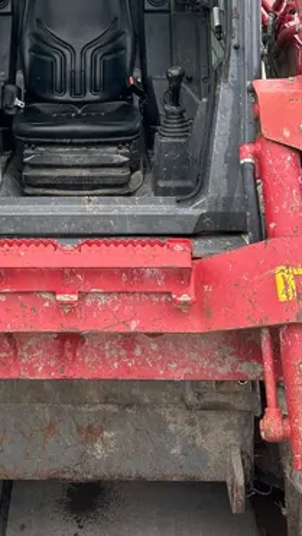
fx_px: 796
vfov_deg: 35.2
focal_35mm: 56
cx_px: 68
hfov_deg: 21.3
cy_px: 61
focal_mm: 5.7
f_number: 1.5
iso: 50
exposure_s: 1/873
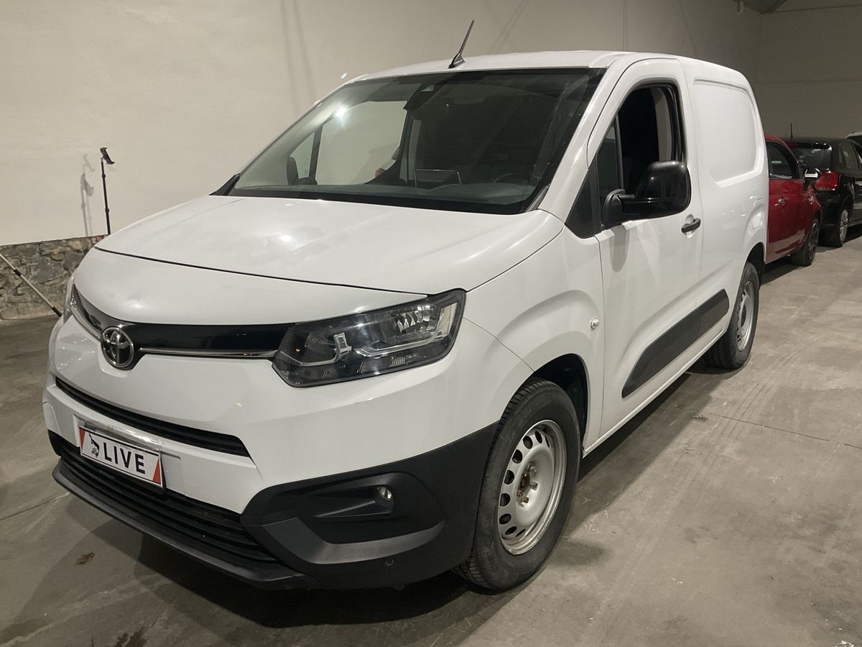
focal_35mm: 29
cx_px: 431
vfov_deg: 48.2
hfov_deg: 61.7
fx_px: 722
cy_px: 324
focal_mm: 3
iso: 64
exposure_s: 1/50
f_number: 1.8
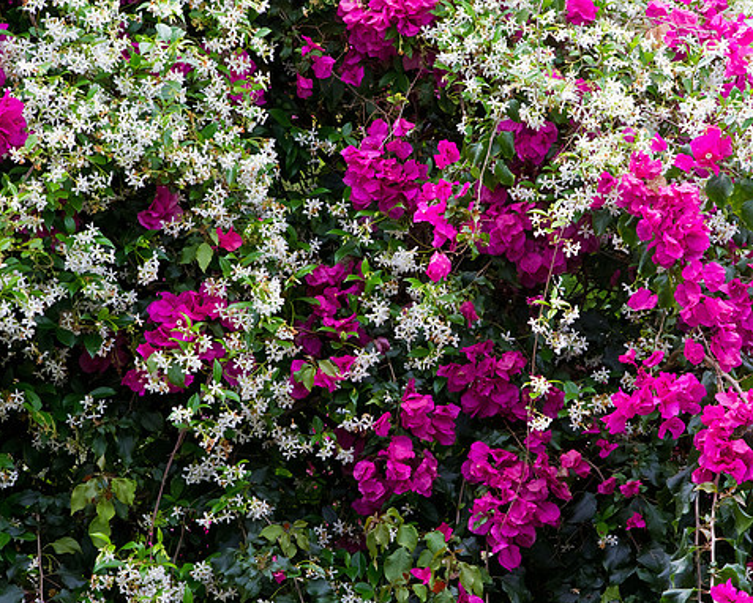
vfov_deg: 6.7
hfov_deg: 8.4
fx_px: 5128
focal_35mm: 230
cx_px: 363
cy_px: 302
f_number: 8
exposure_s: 1/200
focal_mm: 135
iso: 1000
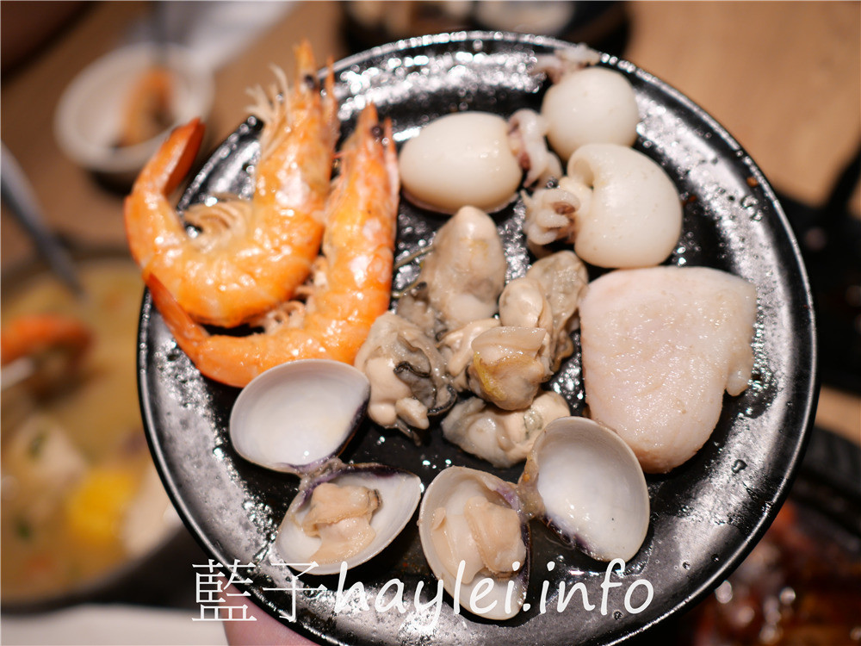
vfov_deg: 46.8
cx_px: 430
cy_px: 323
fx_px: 746
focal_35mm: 30
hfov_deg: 60.0
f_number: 1.8
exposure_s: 1/125
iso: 200
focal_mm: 15
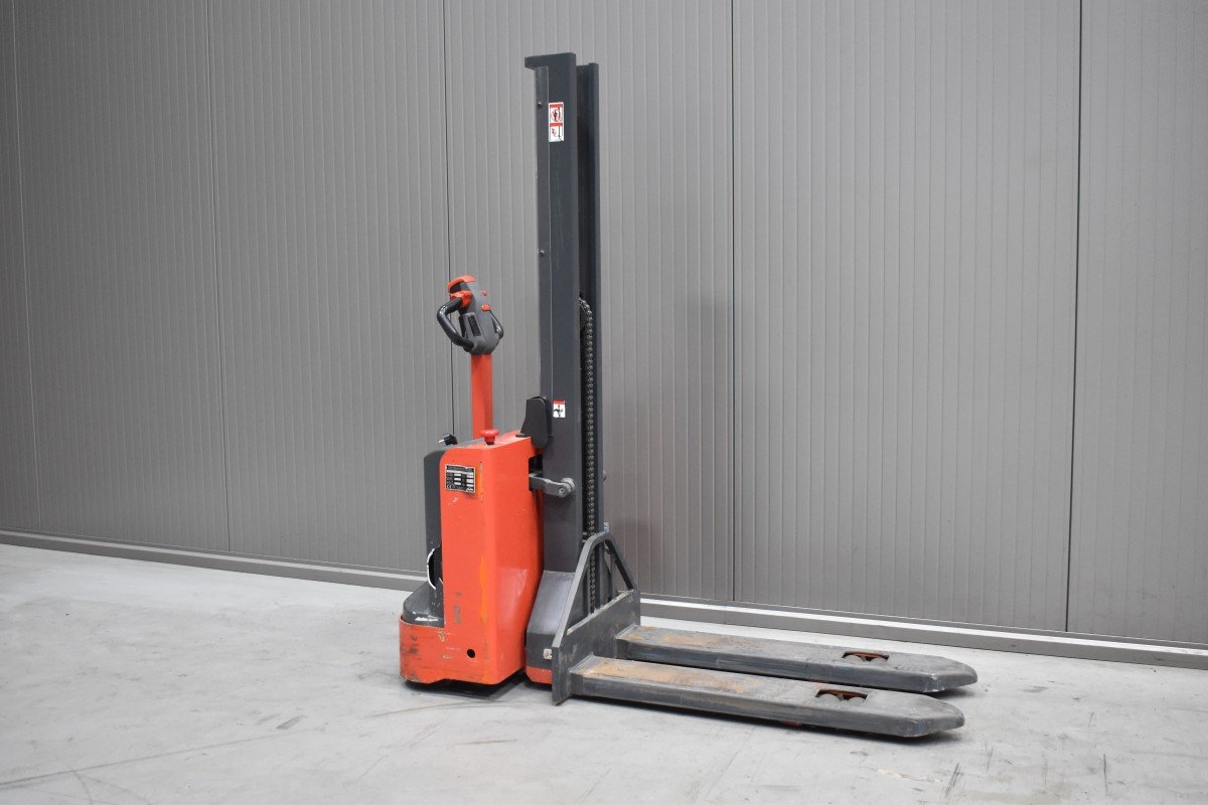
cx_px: 604
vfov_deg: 36.9
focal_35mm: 36
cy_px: 402
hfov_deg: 53.1
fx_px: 1208
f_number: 4
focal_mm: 24
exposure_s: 1/50
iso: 1600
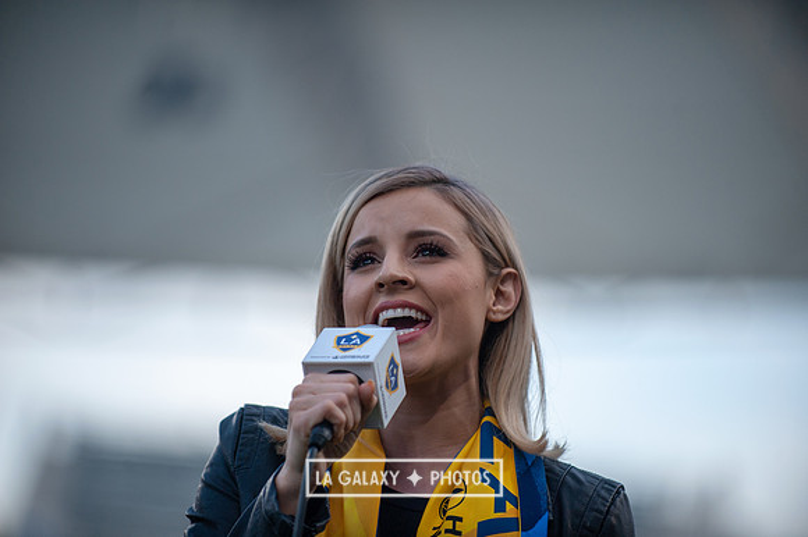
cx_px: 404
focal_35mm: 200
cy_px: 268
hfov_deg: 10.3
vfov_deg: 6.9
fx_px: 4486
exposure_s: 1/1250
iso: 250
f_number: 2.8
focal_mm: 200
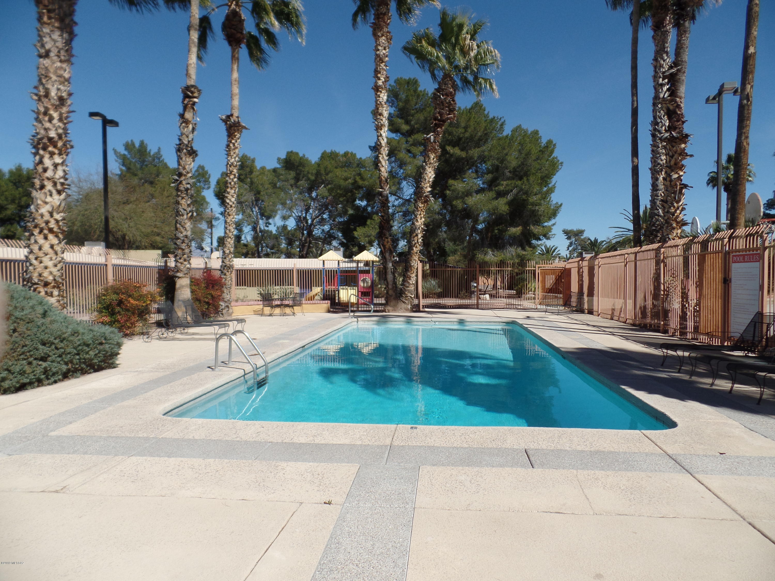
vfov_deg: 58.9
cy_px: 290
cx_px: 388
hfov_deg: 73.9
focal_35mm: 23
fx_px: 515
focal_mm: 4.1
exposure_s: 1/1500
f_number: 3.5
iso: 80
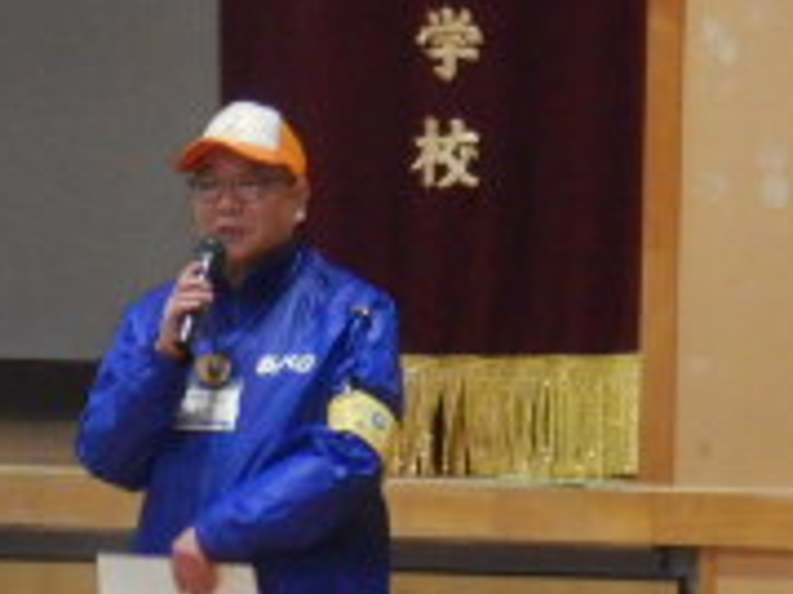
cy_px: 669
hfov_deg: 5.0
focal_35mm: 393
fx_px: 8997
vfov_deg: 3.8
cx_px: -239
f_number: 4.8
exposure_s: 1/30
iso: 900
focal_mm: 19.7
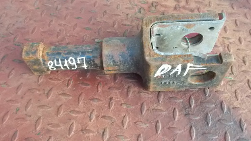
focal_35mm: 32
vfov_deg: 36.6
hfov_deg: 61.0
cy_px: 62
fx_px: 213
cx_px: 125
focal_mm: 4.1
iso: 800
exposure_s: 1/125
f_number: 3.3
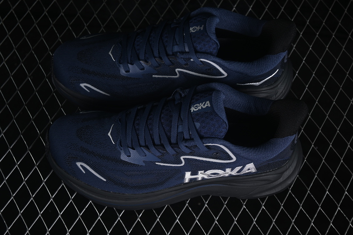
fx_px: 735
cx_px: 176
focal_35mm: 75
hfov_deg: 27.0
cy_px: 118
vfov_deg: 18.2
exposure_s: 1/50
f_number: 6.3
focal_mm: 50
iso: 160
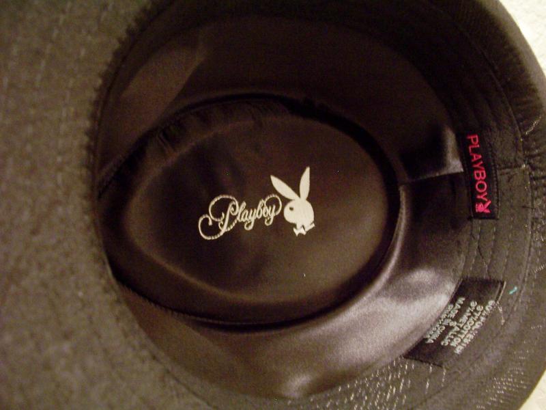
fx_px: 552
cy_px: 205
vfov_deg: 40.7
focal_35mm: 35
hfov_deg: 52.6
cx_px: 273
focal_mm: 6
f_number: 2.8
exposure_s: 1/8
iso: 140
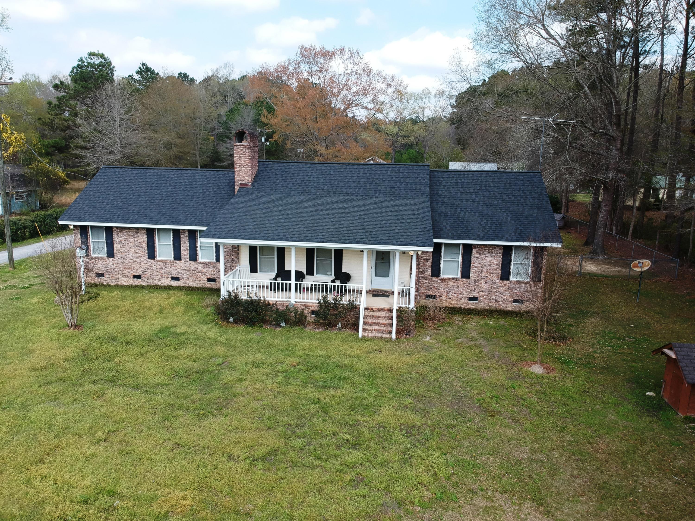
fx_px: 502
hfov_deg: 69.4
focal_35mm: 25
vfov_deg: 54.9
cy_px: 260
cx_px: 348
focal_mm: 4.49
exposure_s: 1/640
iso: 100
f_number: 2.6
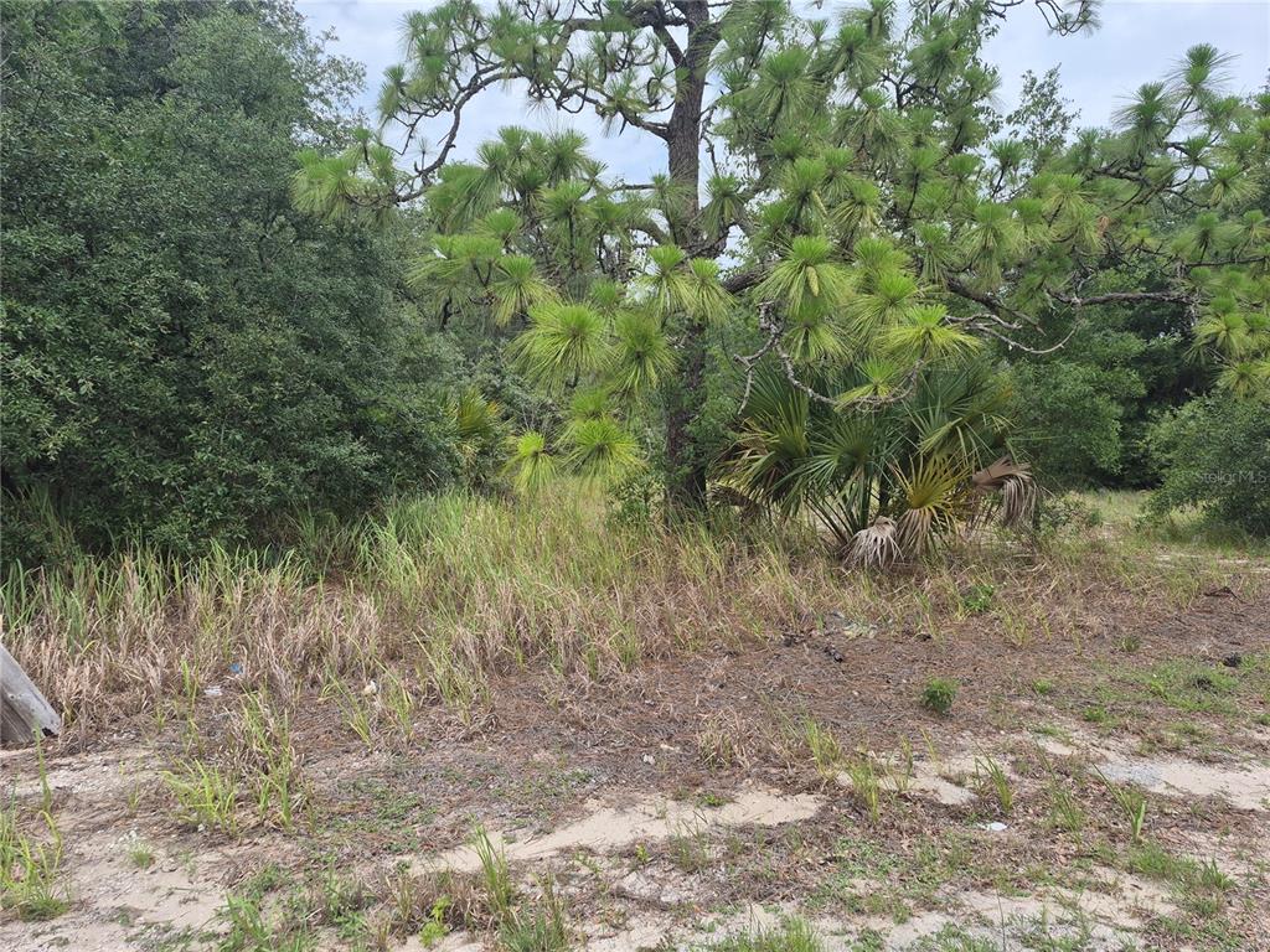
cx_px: 635
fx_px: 844
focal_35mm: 23
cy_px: 476
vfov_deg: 58.9
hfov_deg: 73.9
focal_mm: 5.4
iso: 25
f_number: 1.8
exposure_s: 1/1572
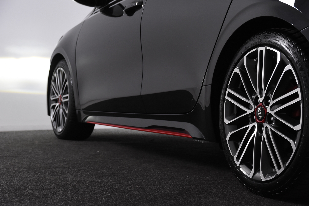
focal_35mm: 70
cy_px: 102
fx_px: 597
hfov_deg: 29.0
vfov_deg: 19.6
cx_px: 158
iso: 1600
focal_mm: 45
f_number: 5.6
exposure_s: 1/125
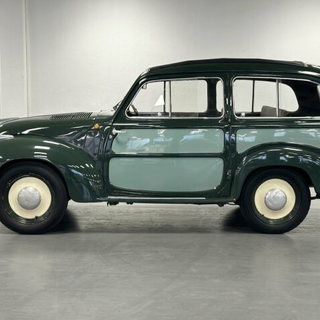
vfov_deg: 30.0
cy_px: 160
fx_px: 596
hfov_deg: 30.0
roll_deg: -1.0
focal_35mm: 57
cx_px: 171
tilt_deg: -8.8
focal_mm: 6.86
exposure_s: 1/60
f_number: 1.78
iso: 125
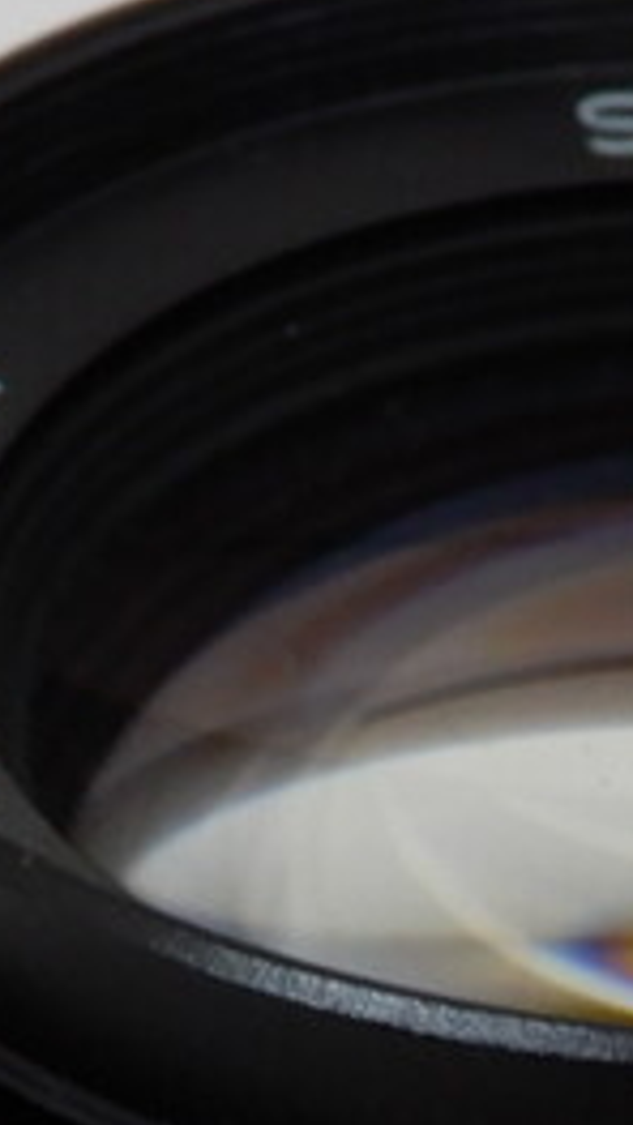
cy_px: 1347
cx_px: 796
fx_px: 5638
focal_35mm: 189
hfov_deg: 6.4
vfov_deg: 11.2
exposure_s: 1/30
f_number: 4
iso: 140
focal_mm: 6.8
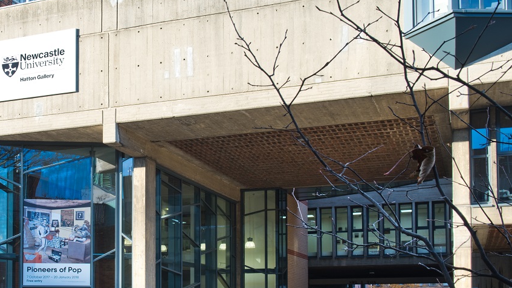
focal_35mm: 57
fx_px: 774
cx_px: 114
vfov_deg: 21.1
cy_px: 157
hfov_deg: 35.6
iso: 31
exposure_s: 1/6
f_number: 8
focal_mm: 32
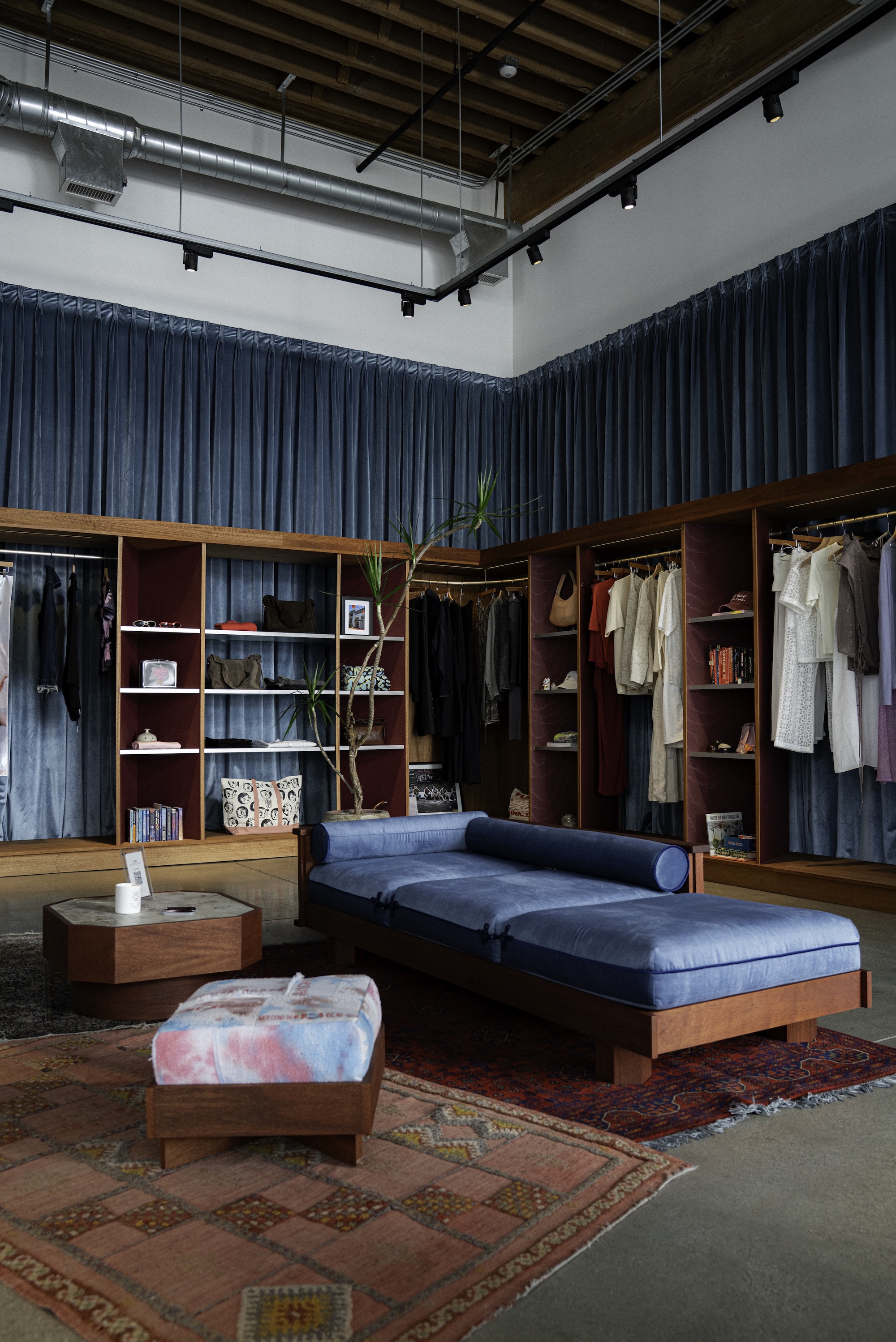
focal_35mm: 29
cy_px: 671
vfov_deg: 63.6
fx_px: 1082
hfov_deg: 45.0
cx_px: 448
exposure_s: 1/125
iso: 800
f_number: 4.5
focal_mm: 29
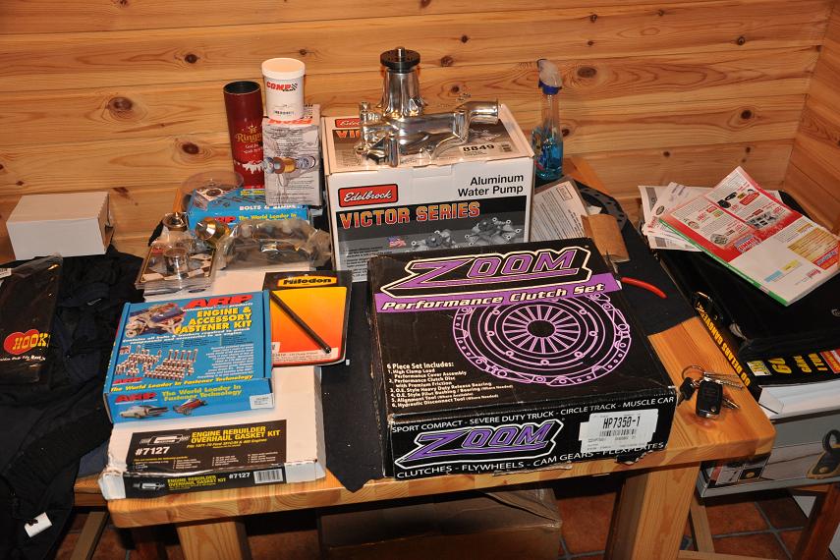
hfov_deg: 53.1
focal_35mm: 36
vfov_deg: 36.9
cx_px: 420
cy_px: 280
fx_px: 840
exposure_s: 1/60
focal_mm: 24
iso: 800
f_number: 3.8
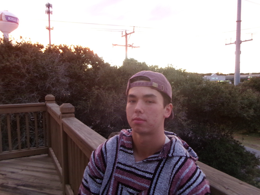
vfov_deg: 49.7
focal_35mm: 28
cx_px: 130
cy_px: 98
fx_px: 210
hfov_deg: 63.4
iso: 400
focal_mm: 5.1
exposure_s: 1/25
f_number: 3.9
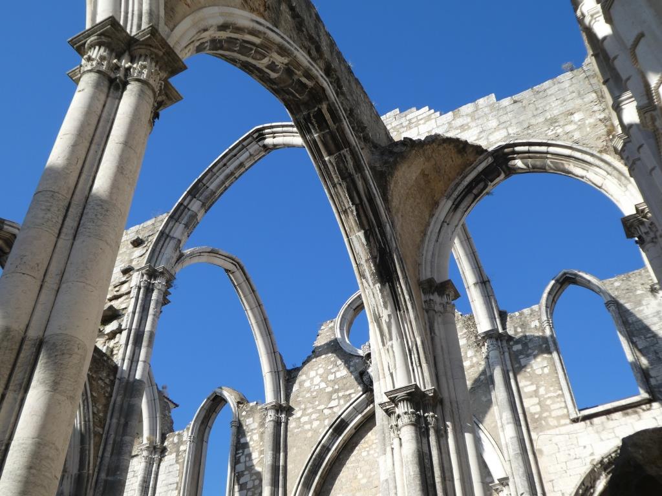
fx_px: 669
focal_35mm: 35
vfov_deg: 40.7
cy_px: 248
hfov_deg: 52.6
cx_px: 331
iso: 80
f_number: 3.7
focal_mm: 6.3
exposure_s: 1/500
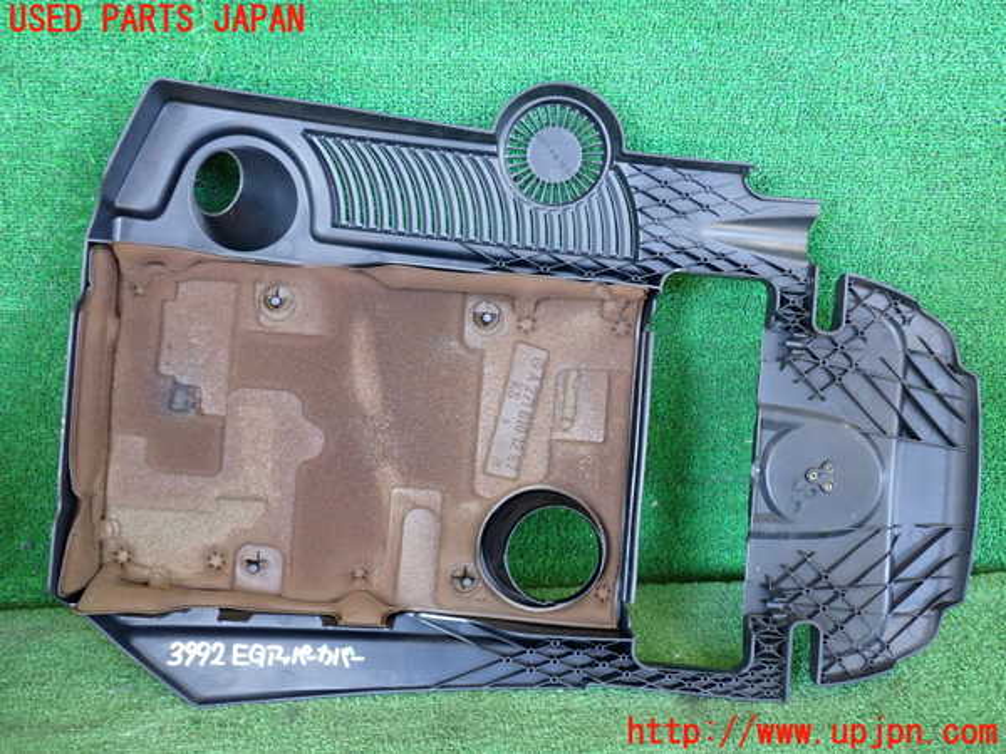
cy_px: 377
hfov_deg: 60.0
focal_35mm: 30
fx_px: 872
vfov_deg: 46.8
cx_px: 503
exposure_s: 1/125
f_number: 2.3
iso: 800
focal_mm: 5.4
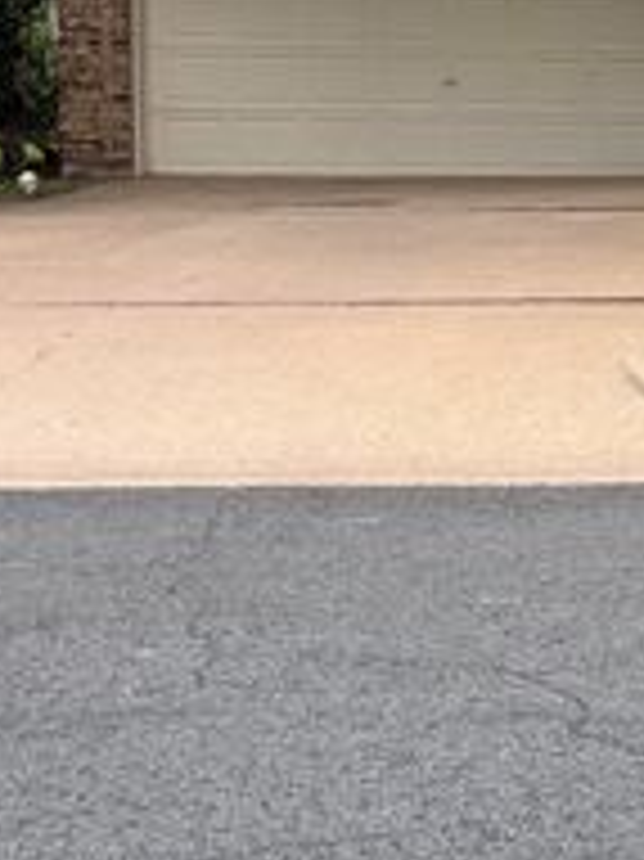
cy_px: 110
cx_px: 1054
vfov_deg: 21.2
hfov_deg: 14.7
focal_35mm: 91
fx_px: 2260
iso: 50
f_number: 1.6
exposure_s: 1/481
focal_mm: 5.96
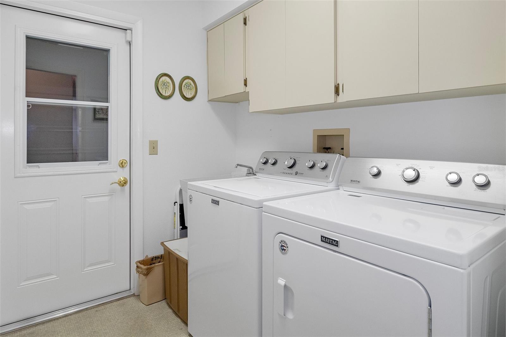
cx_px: 253
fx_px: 295
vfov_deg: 59.5
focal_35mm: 21
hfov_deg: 81.2
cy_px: 168
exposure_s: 1/13
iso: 640
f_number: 8
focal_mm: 14
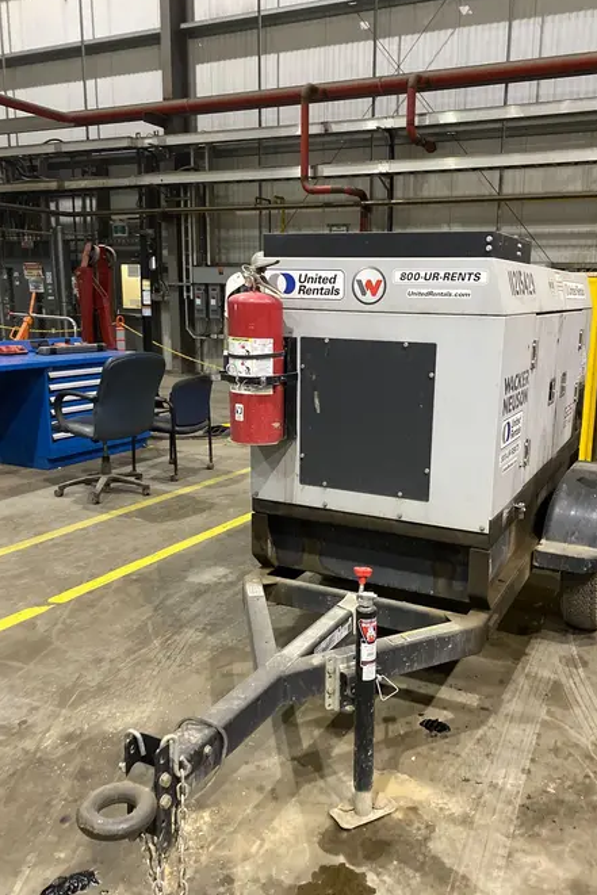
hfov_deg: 43.5
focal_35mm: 30
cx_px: 345
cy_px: 465
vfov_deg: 61.9
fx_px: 746
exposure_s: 1/40
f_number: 1.8
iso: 500
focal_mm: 4.25
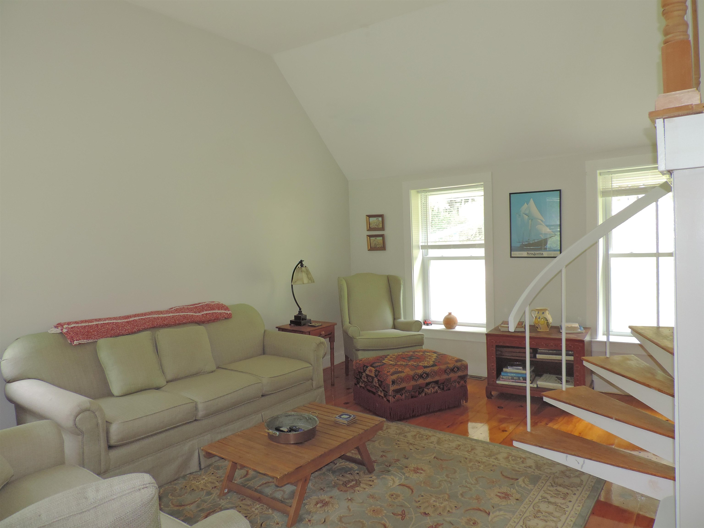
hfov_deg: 71.6
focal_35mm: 24
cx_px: 352
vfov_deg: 56.8
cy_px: 264
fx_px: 488
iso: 200
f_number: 3
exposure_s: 1/40
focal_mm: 4.3
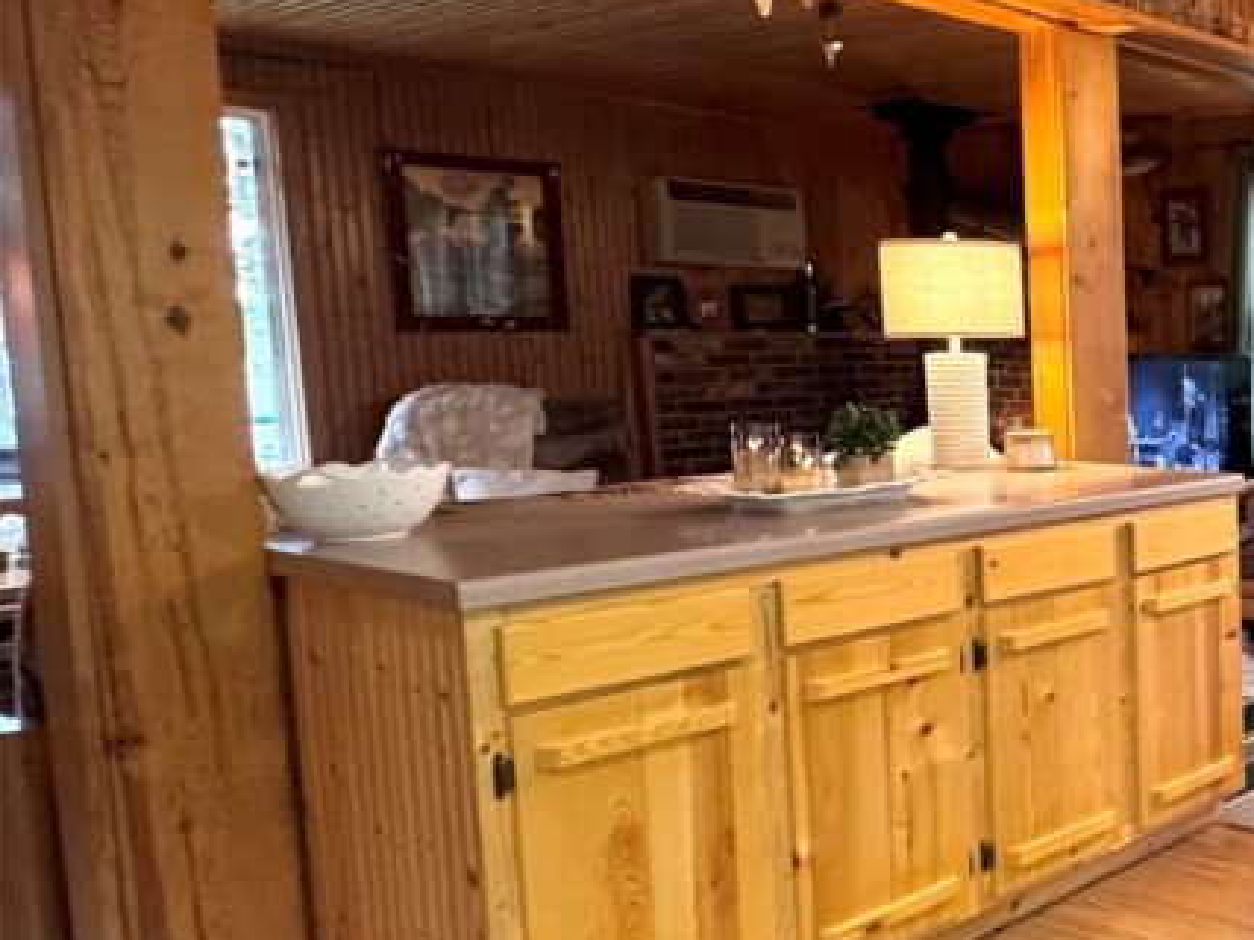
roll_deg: +0.1
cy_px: 458
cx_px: 1564
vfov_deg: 40.7
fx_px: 1268
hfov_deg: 37.2
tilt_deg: -5.9
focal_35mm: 35
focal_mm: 2.22
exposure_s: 1/60
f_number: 2.2
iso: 500
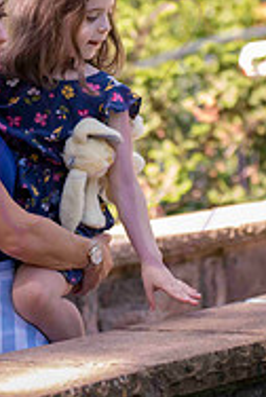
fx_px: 2109
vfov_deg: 10.7
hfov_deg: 7.2
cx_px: 78
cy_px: 27
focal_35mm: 191
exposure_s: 1/320
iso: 400
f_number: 3.5
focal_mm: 80
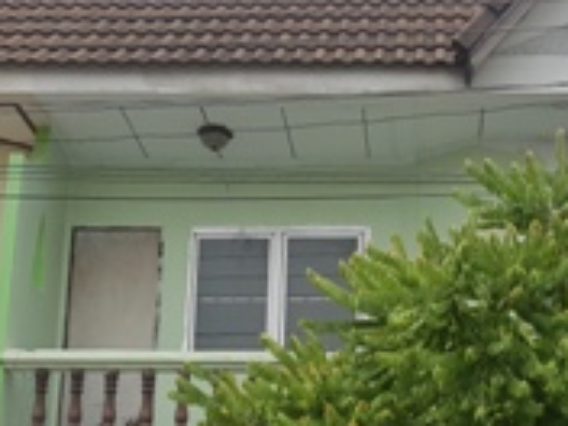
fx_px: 1083
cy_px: 416
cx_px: 436
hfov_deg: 28.9
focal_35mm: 66
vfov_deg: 21.5
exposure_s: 1/2936
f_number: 1.7
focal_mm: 4.2
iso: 50
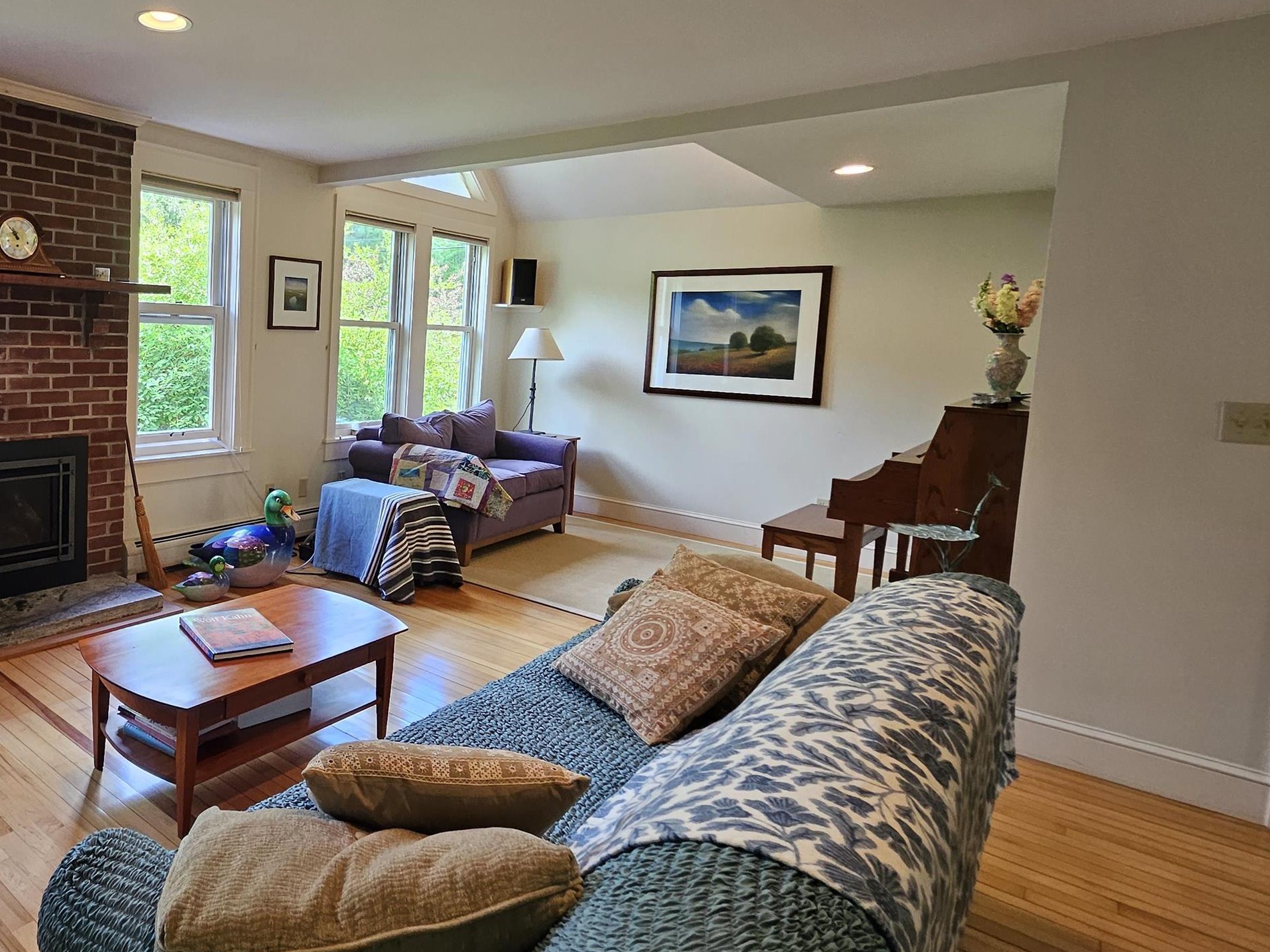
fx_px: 770
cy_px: 399
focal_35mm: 21
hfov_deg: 72.1
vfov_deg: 63.1
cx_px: 280
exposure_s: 1/60
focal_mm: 1.74
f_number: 2.2
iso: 125
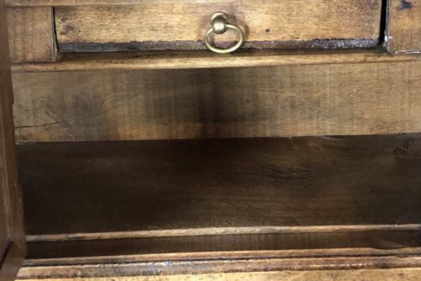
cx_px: 232
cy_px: -20
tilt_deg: -19.8
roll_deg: +1.3
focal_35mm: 107
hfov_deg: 19.1
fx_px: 1251
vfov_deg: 12.6
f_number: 2.4
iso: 200
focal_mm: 6
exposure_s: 1/8
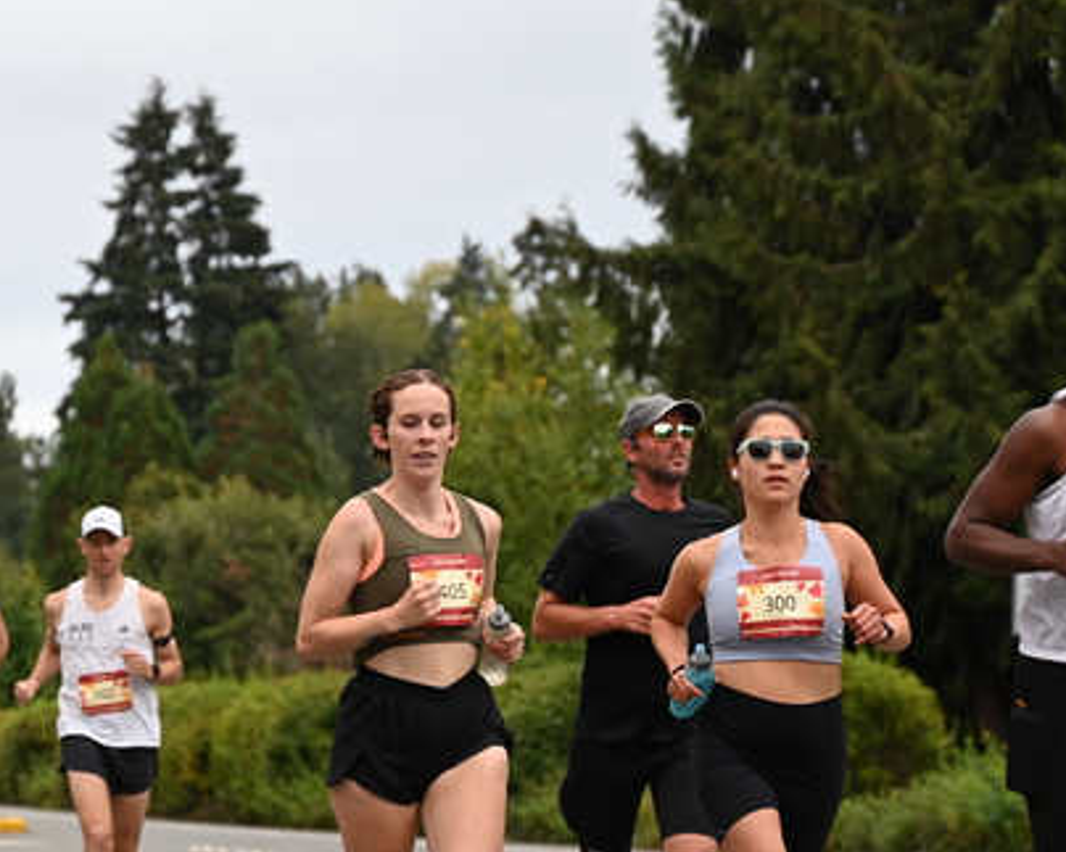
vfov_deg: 8.6
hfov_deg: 10.8
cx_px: 449
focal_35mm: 179
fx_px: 5646
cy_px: 452
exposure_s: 1/250
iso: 720
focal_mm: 140
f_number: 6.3
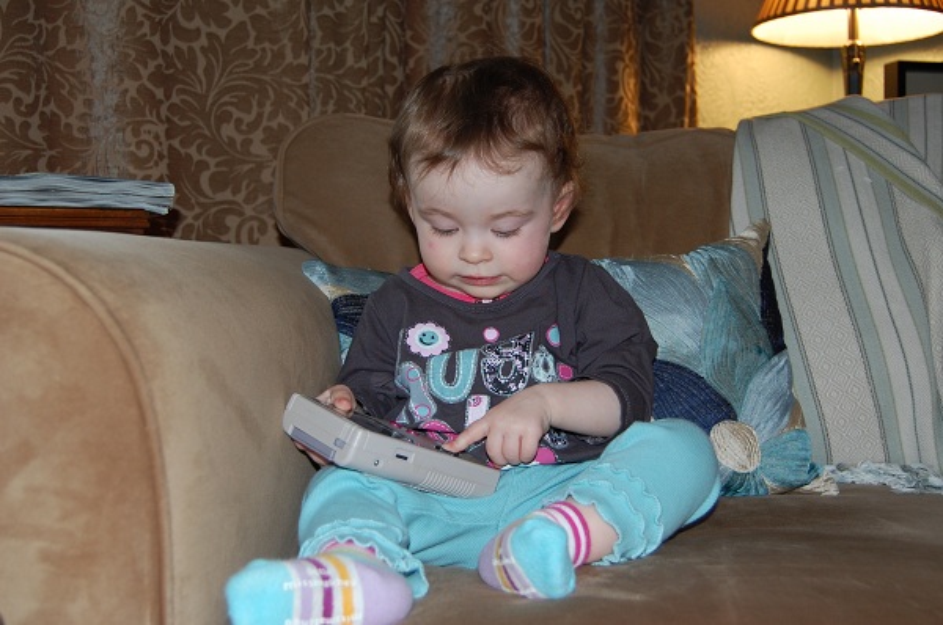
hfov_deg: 46.5
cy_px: 312
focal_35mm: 42
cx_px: 472
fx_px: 1098
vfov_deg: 31.8
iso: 400
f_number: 4.2
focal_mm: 28
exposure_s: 1/60
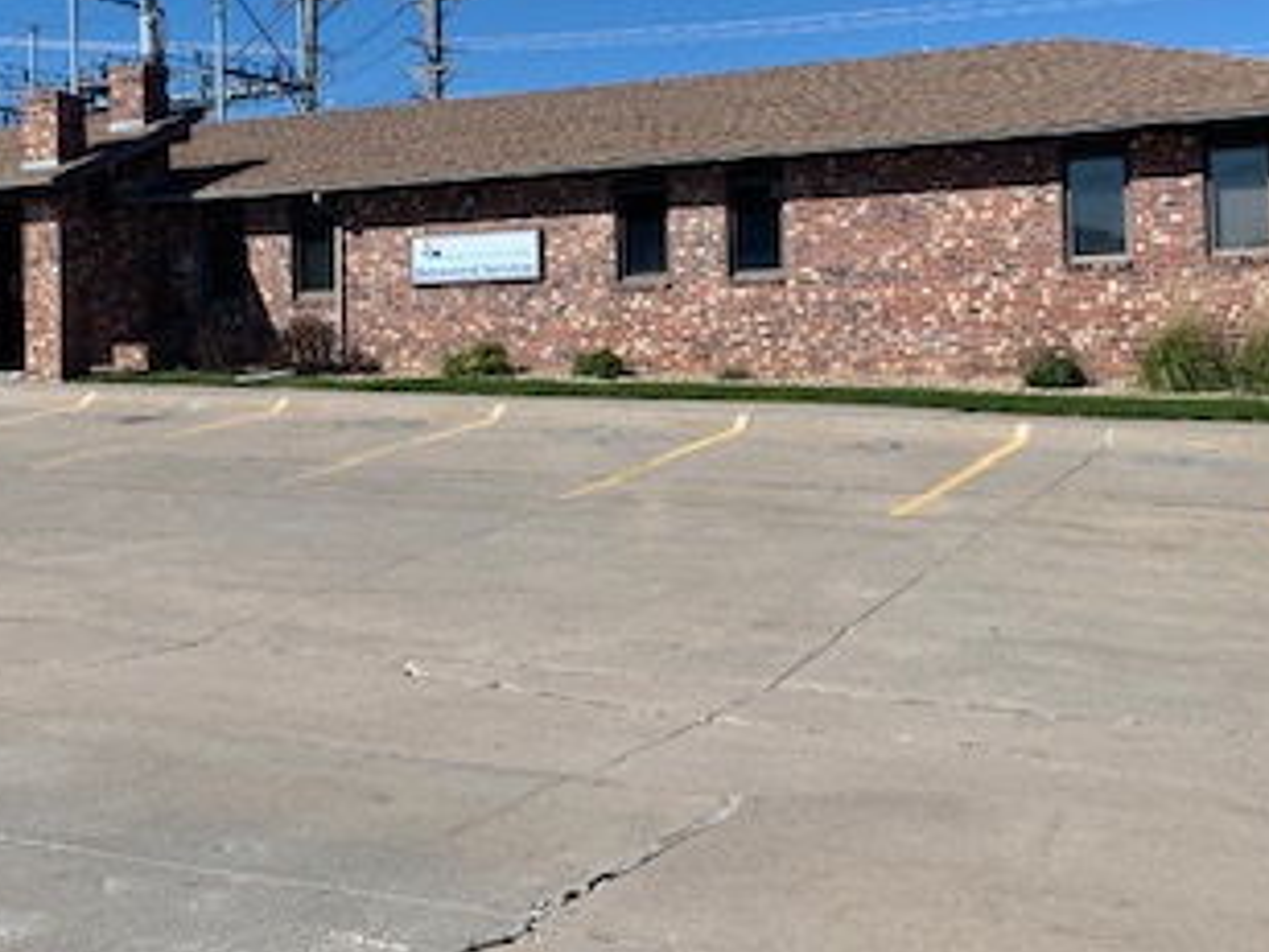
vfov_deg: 26.8
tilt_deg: +2.2
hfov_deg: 35.5
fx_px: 1980
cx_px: 527
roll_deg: +1.3
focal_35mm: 54
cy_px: 297
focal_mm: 4.25
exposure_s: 1/2833
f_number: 1.8
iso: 25
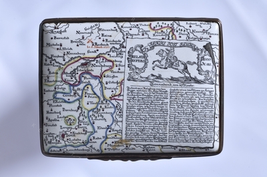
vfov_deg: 13.0
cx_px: 134
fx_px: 778
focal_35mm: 105
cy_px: 88
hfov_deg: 19.5
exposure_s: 1/125
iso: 100
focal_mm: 105
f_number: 11
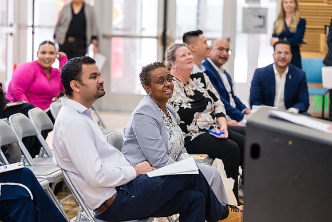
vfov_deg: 10.7
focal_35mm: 128
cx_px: 166
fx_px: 1181
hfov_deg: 16.0
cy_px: 111
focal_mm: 128
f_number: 2.8
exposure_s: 1/250
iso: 1250
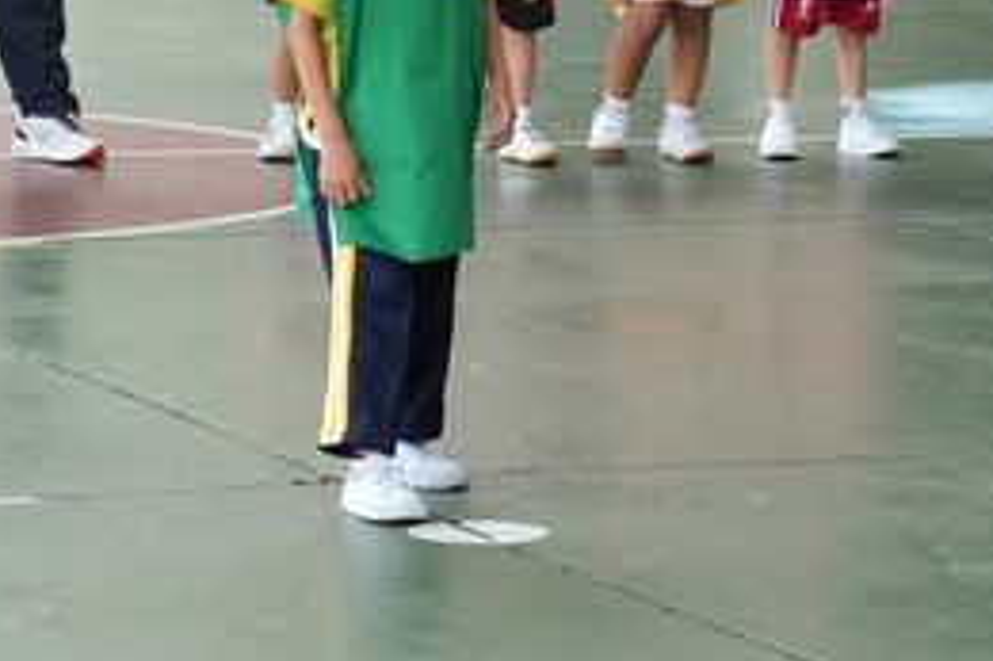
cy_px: 17
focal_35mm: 231
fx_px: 6367
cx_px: 271
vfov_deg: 5.9
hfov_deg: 8.9
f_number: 5.6
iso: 1600
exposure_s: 1/500
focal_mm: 40
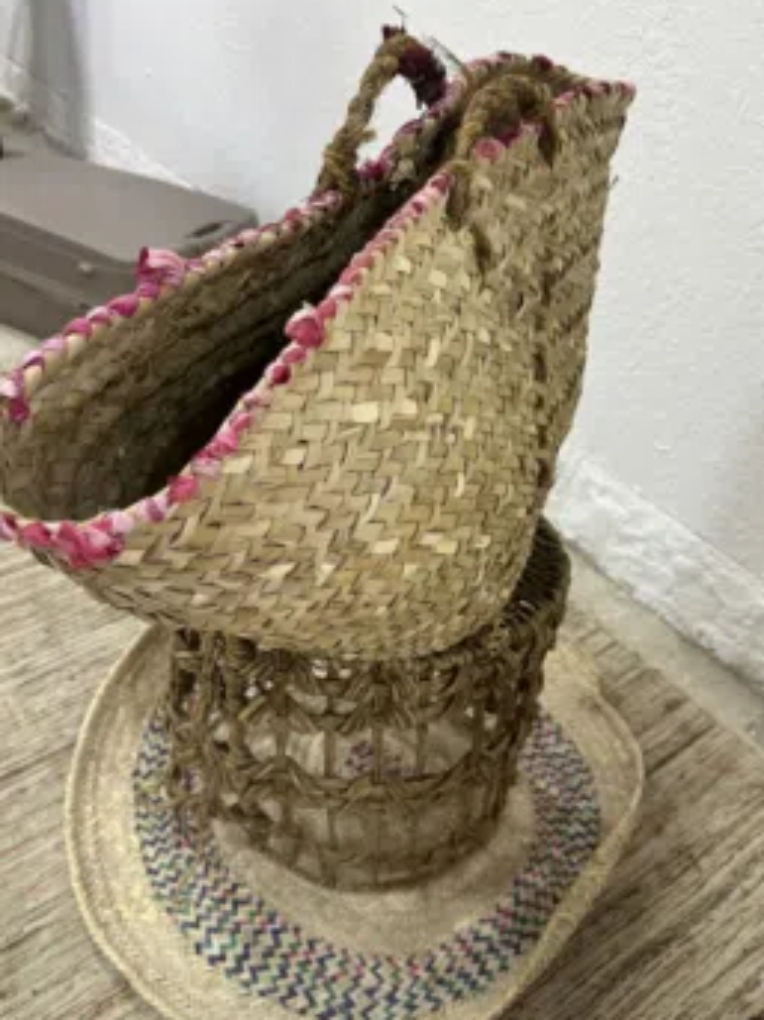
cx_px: 351
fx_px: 824
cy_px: 506
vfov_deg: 63.5
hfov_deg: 49.7
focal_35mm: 28
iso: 200
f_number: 1.78
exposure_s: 1/121
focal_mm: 6.86
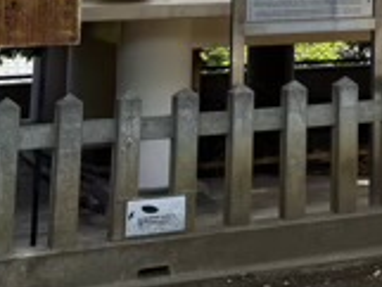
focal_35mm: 113
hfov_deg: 16.3
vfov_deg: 12.0
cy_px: -245
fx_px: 1248
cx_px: 515
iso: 50
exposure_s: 1/1812
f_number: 1.6
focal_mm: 5.96
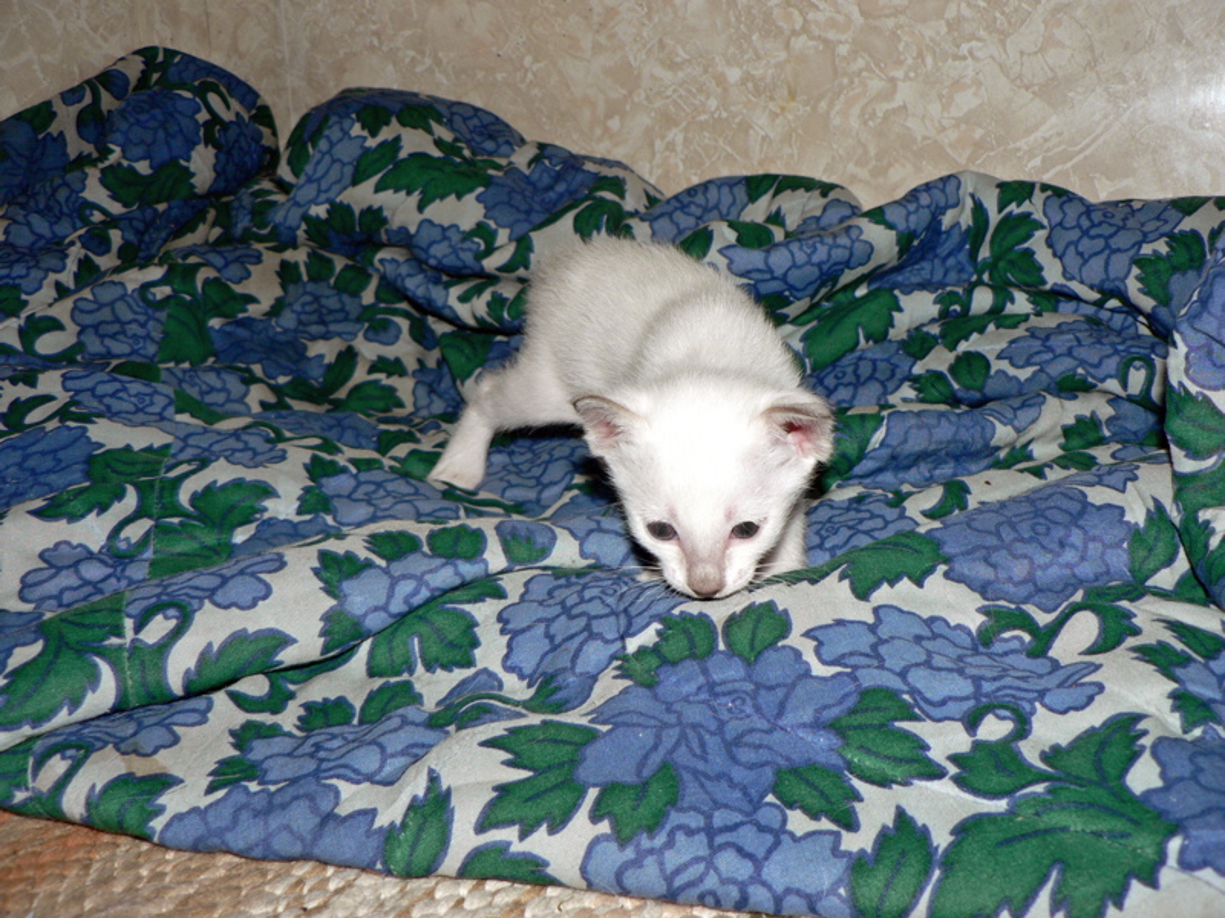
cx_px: 612
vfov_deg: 39.7
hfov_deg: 51.4
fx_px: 1274
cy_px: 459
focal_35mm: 36
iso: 100
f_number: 2.8
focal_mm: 6
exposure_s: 1/60
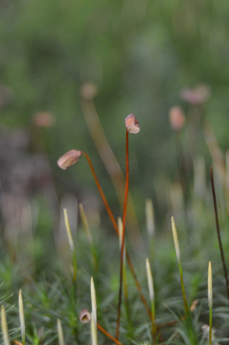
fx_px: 1289
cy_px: 121
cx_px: 134
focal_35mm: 135
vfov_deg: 15.2
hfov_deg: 10.2
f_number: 5.6
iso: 640
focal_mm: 55
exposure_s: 1/60
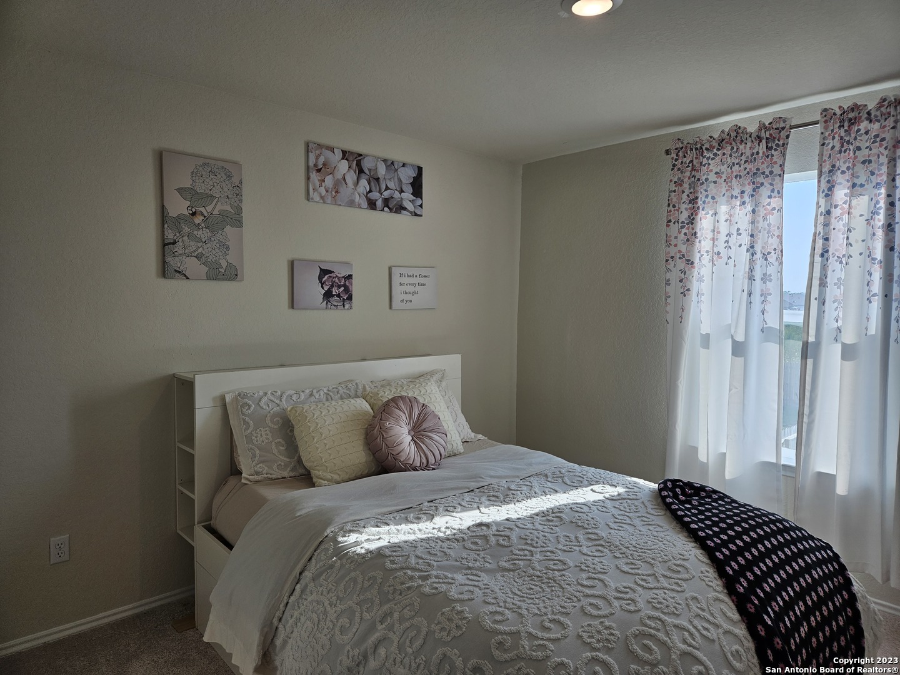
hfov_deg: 73.9
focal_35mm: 23
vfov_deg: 58.9
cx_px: 450
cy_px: 338
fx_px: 598
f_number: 1.8
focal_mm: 5.4
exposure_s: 1/182
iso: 25
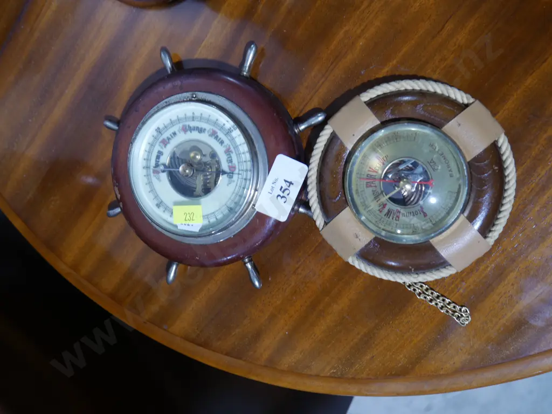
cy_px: 207
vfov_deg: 39.7
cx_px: 276
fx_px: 574
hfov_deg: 51.4
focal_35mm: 36
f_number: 4
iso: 400
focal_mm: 18
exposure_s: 1/60
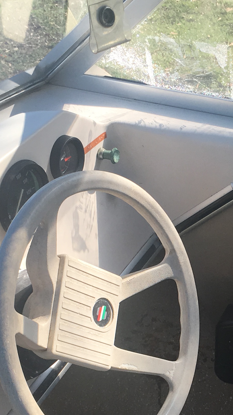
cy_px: 339
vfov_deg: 26.3
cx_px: 259
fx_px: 868
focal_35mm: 79
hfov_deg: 14.9
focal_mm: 4.15
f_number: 2.2
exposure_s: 1/625
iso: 25
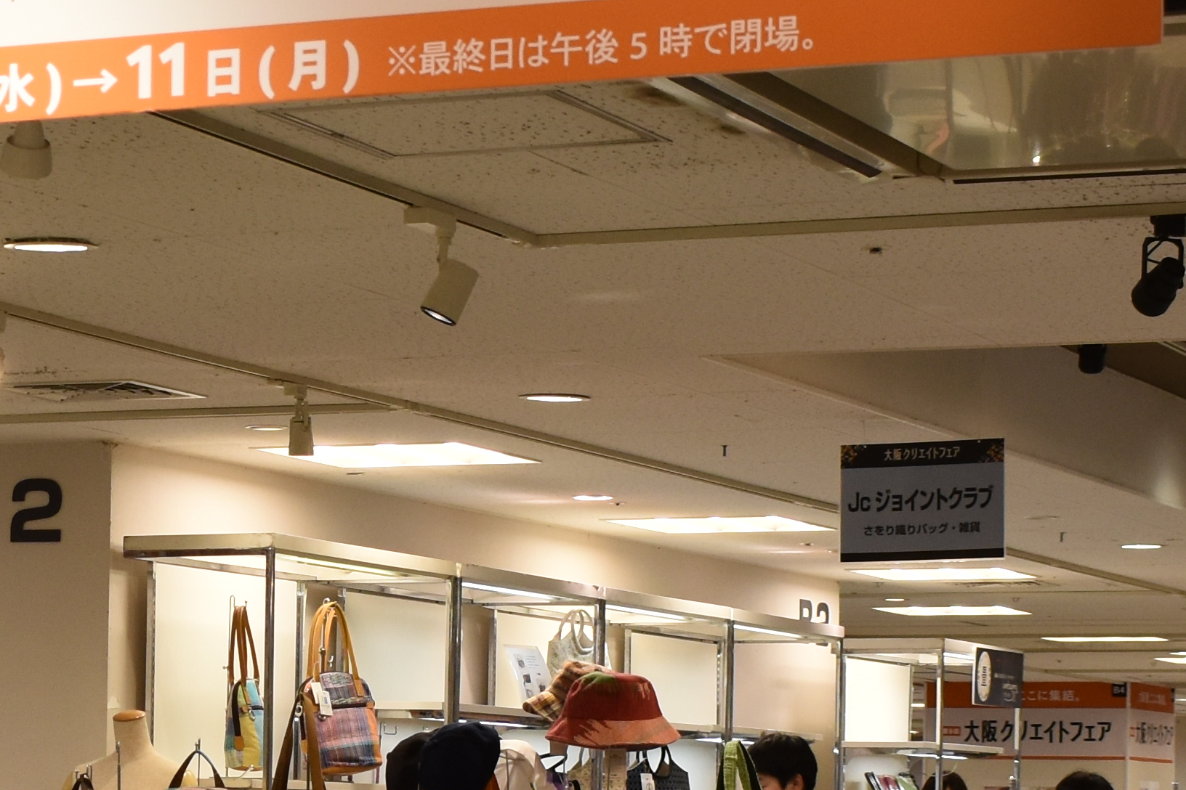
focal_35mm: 127
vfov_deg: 10.7
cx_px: 68
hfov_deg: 15.9
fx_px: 4178
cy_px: 796
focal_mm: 23
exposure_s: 1/125
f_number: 5.6
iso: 400
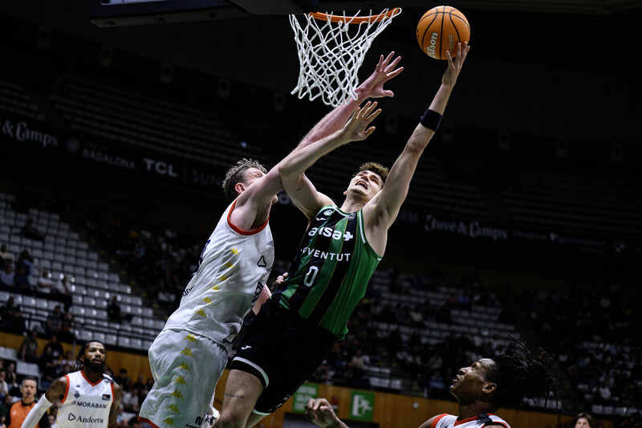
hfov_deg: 28.8
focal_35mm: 70
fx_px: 1248
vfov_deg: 19.4
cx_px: 321
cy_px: 214
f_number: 2.8
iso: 2000
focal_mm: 70
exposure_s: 1/1000
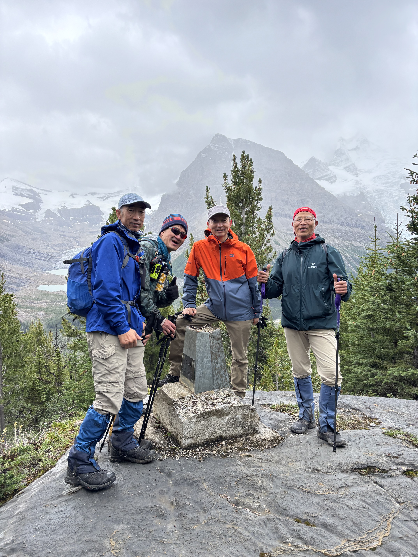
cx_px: 209
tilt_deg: -5.6
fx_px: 419
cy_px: 278
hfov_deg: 53.1
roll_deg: -1.0
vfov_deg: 67.3
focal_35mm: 26
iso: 50
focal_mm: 5.96
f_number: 1.6
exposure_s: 1/1016
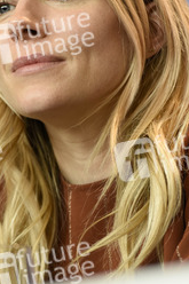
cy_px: 97
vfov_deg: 4.3
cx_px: 69
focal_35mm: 484
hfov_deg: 2.8
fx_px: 3817
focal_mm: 200
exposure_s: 1/250
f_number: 3.5
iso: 1000
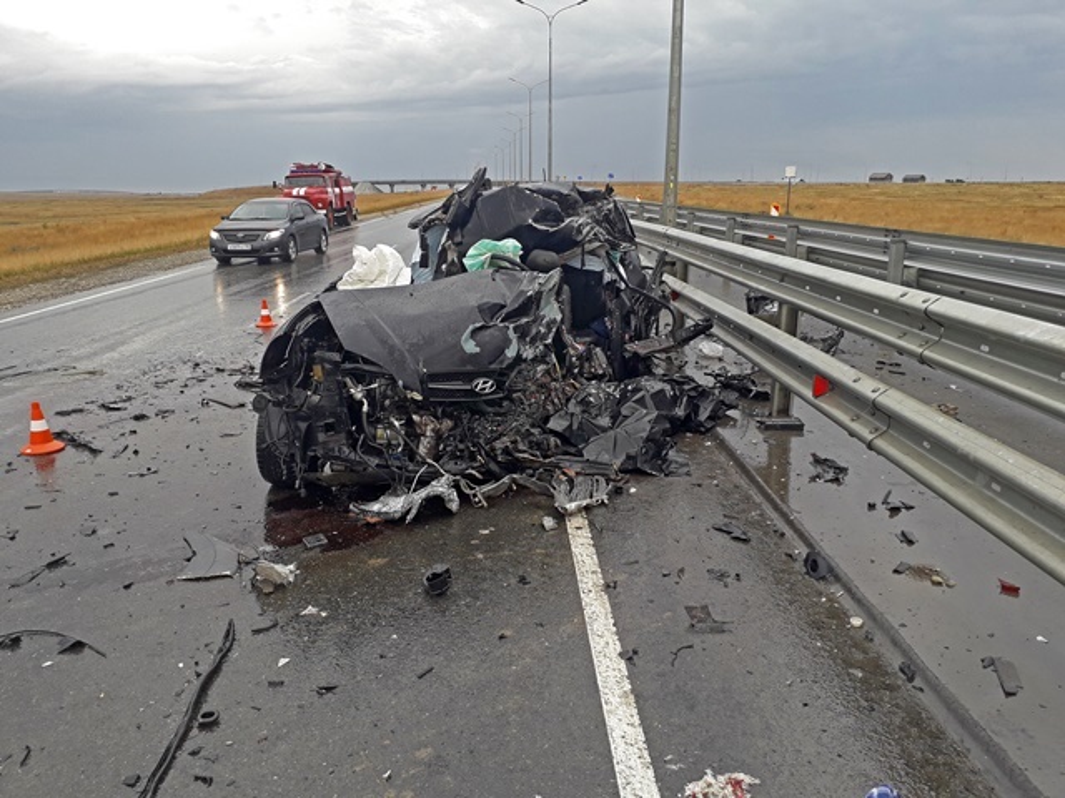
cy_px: 399
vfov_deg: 51.4
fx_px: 831
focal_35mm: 27
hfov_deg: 65.3
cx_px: 532
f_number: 1.9
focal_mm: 3.6
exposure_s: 1/263
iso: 40
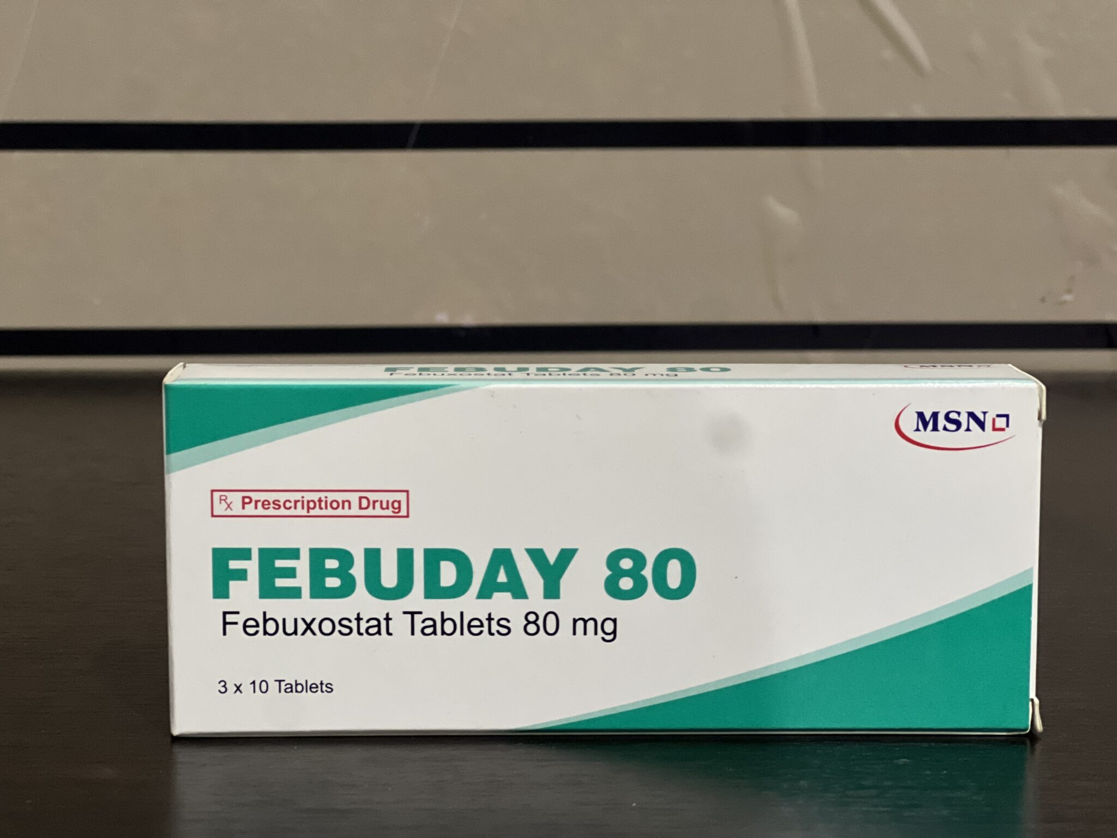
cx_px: 558
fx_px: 2485
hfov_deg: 25.3
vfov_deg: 19.1
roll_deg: -0.3
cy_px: 419
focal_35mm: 77
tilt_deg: -9.0
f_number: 2.8
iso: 400
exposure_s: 1/28
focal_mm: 9
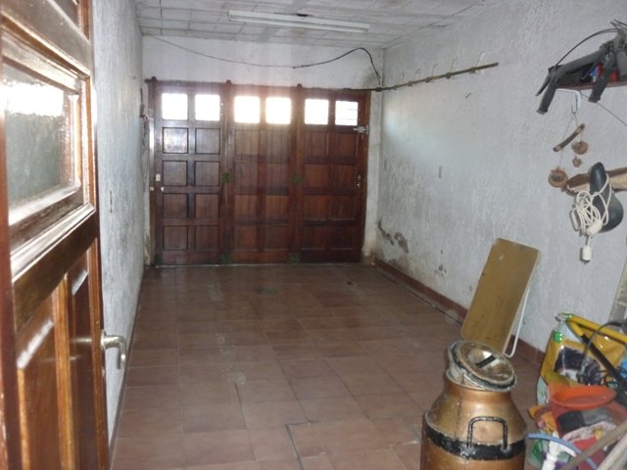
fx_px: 598
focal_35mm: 33
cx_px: 314
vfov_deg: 42.9
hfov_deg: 55.4
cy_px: 235
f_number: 2.8
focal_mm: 5.5
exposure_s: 1/30
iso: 400
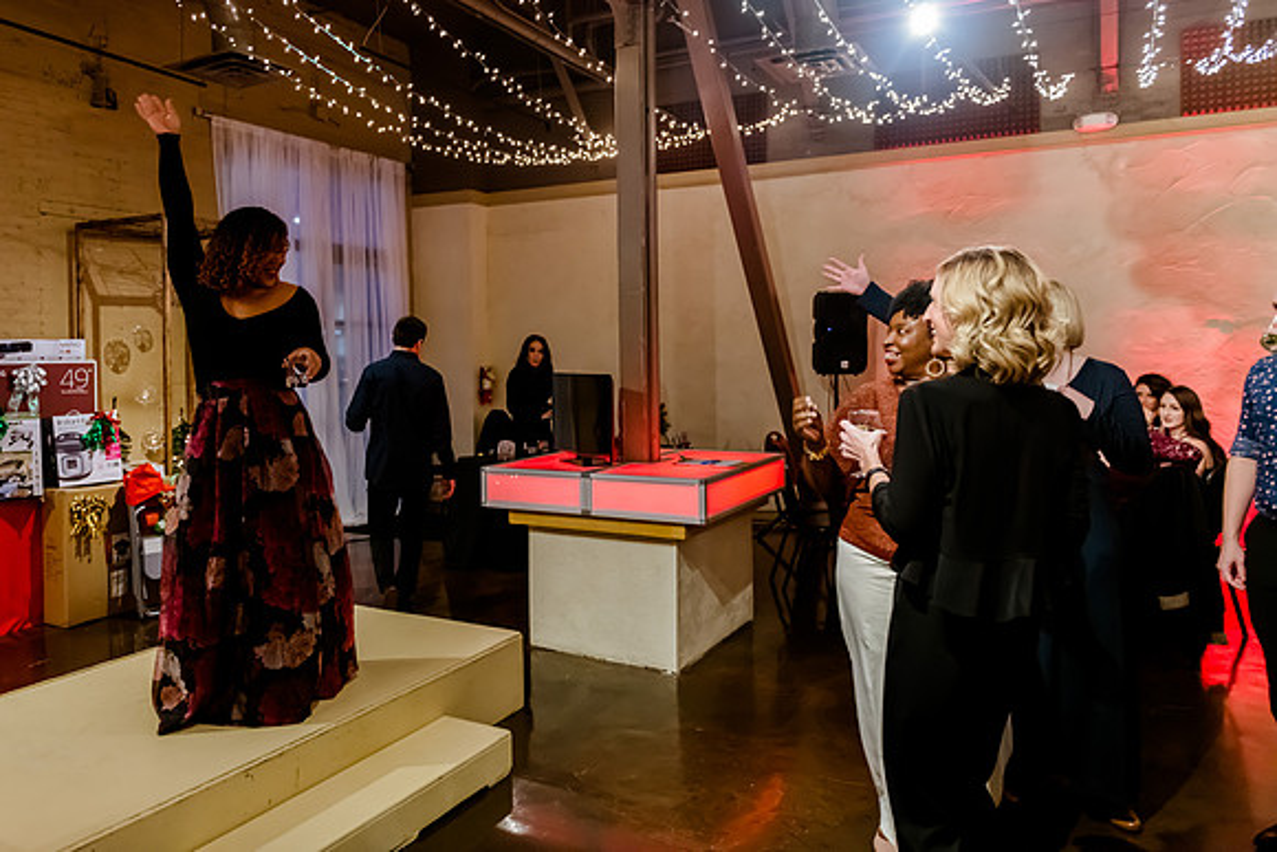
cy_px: 369
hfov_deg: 66.7
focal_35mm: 27
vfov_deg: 47.5
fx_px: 965
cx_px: 553
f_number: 2.8
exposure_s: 1/100
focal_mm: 24
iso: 5000
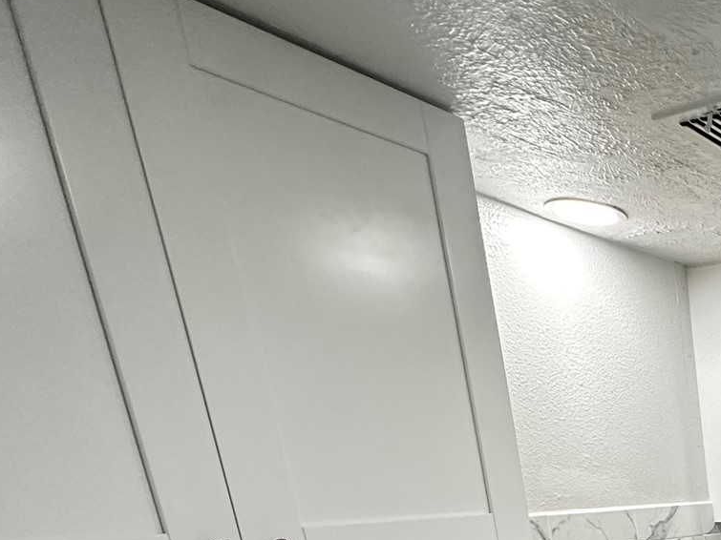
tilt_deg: -15.1
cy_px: 690
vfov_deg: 30.4
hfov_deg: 34.1
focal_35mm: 38
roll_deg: +1.4
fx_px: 791
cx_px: 949
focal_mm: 2.22
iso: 200
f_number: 2.2
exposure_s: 1/120
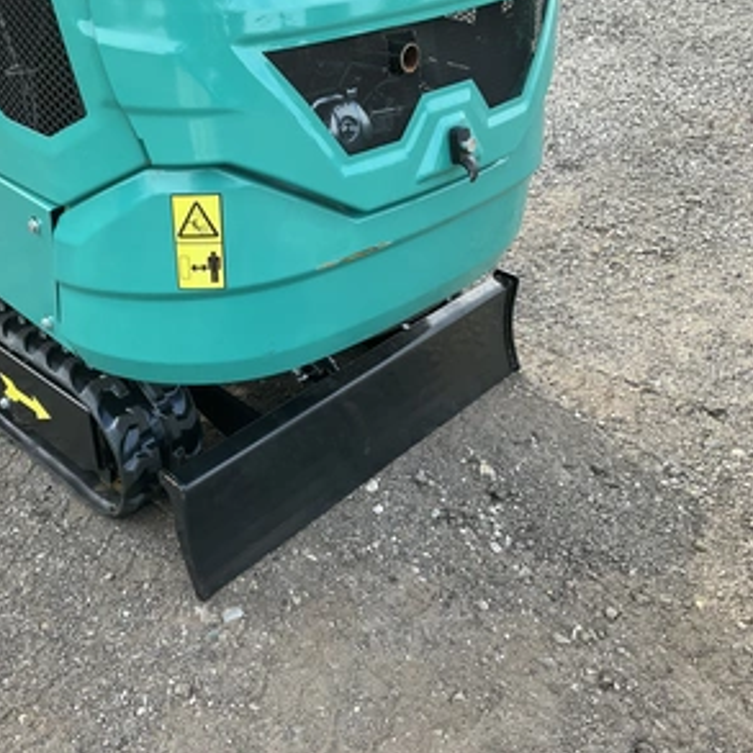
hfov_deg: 46.4
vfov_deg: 47.2
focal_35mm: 35
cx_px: 244
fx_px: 861
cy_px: 370
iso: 20
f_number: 1.8
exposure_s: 1/165
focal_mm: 3
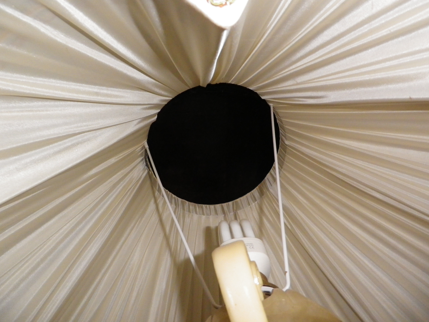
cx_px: 214
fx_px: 310
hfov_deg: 69.4
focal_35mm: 25
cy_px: 161
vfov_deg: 54.9
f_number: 3.5
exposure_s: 1/50
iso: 400
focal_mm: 4.5
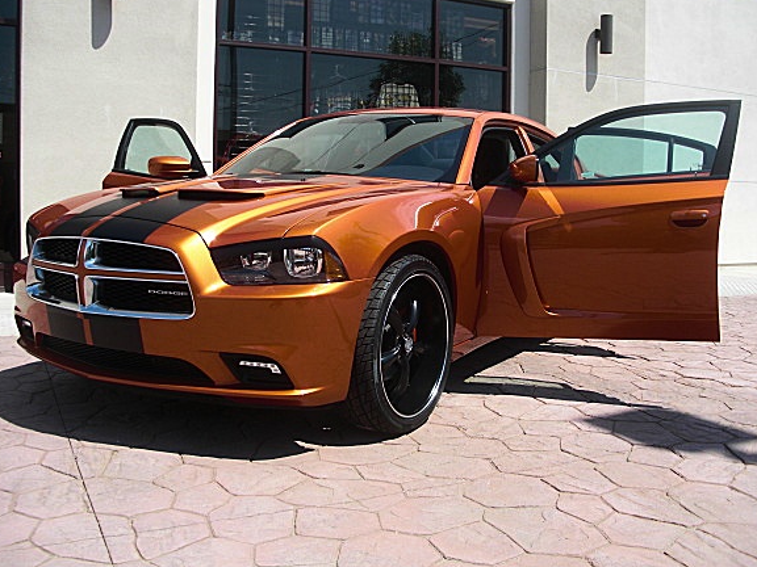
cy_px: 253
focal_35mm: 40
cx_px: 390
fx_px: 875
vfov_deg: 35.9
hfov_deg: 46.8
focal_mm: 6.3
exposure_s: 1/1000
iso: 50
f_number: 2.8
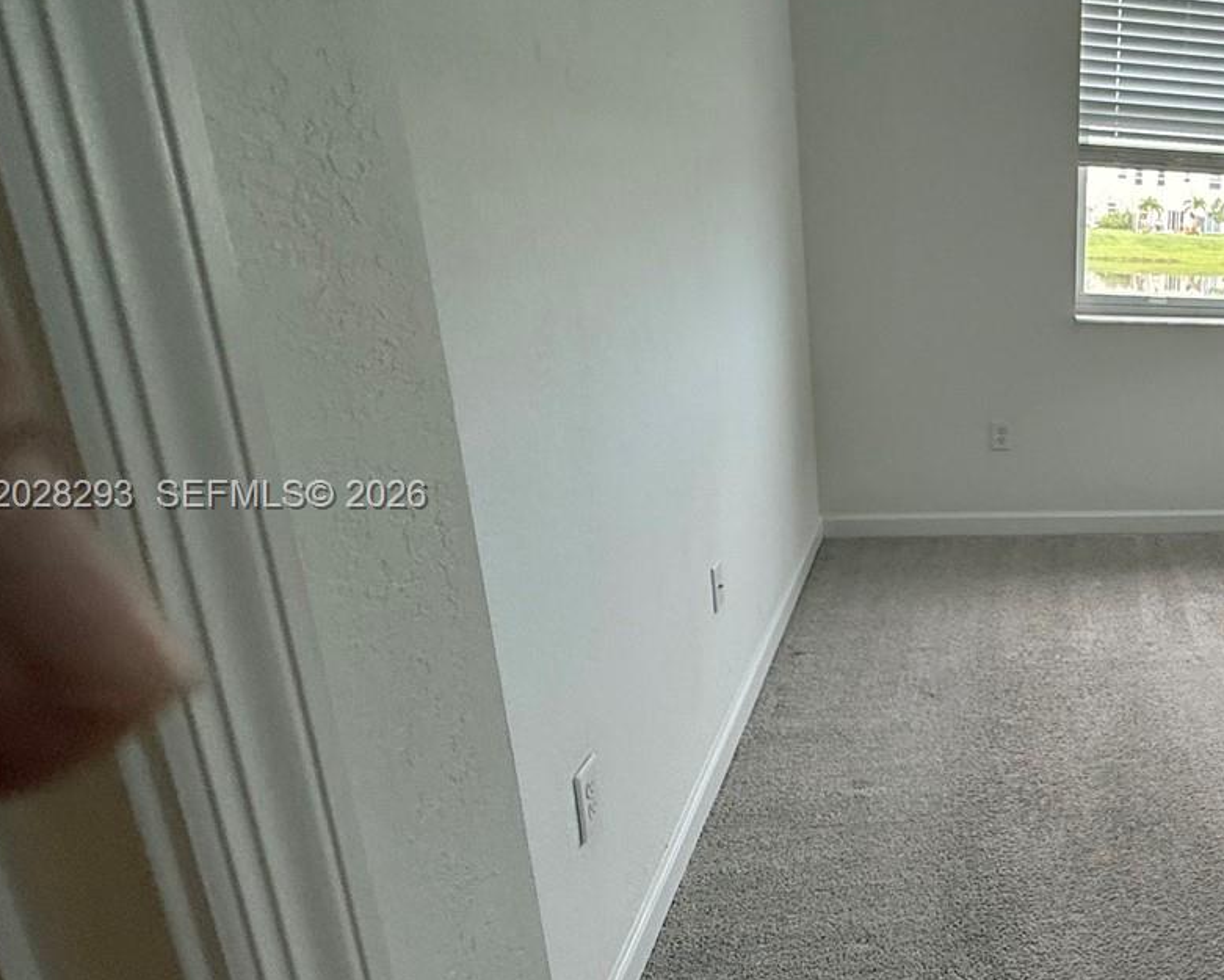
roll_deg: -4.0
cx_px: 1193
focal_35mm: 28
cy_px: 497
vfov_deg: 51.5
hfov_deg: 51.4
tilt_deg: -17.0
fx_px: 1014
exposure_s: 1/120
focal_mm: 2.22
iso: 250
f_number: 2.2
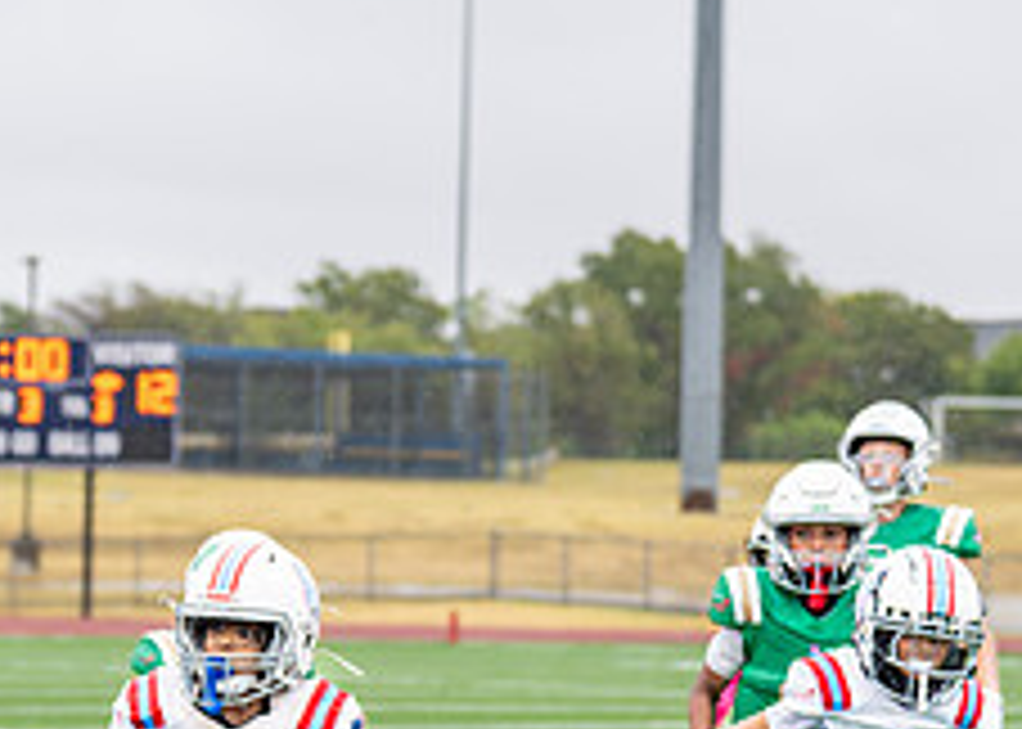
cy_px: 791
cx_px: -161
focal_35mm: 230
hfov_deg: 8.7
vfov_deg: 6.2
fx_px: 6674
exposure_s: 1/1000
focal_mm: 70
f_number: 2.8
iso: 400
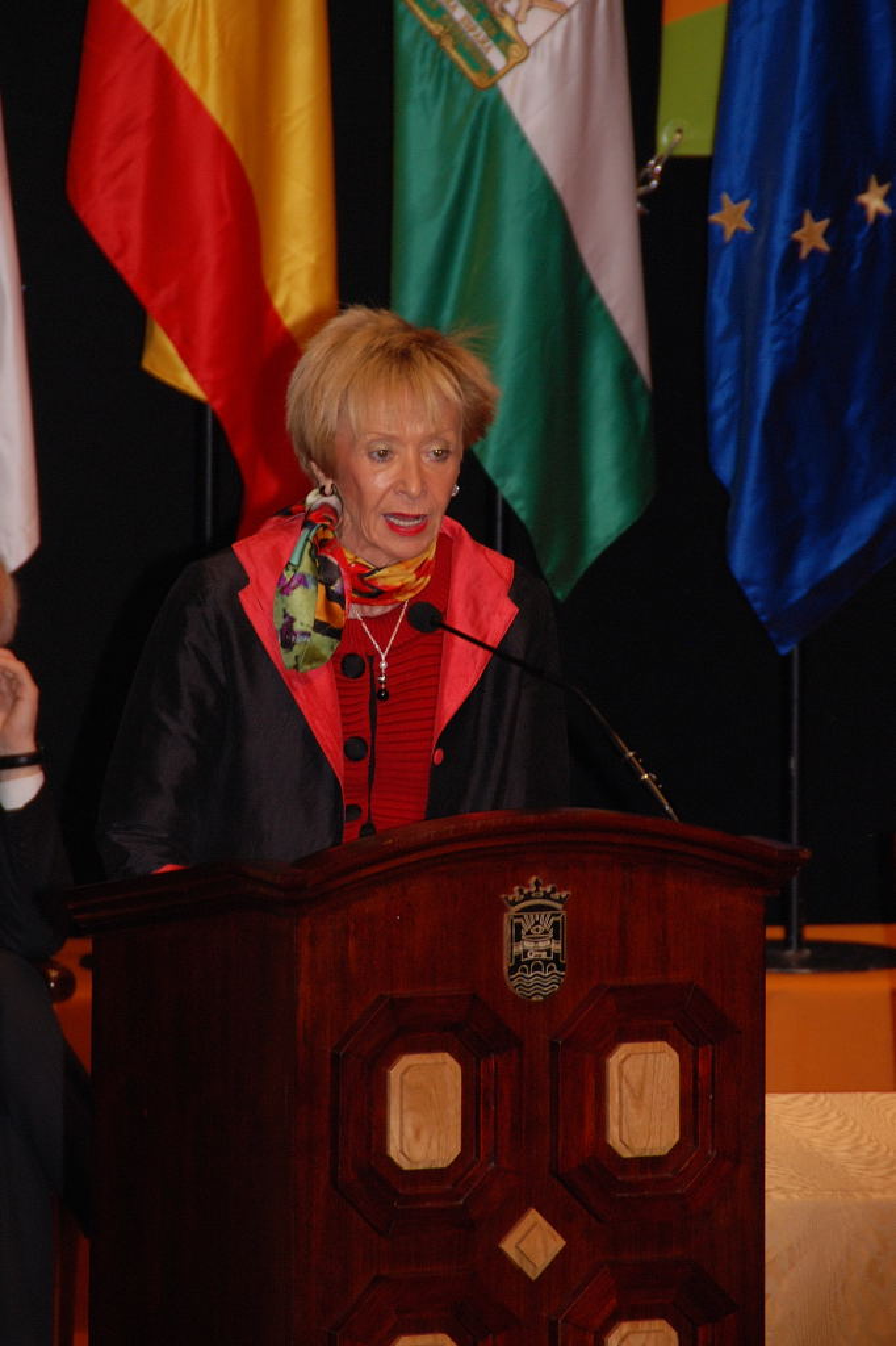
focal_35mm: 34
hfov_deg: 38.3
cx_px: 448
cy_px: 673
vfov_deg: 55.1
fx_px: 1289
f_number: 3.8
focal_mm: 23
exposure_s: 1/125
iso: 400
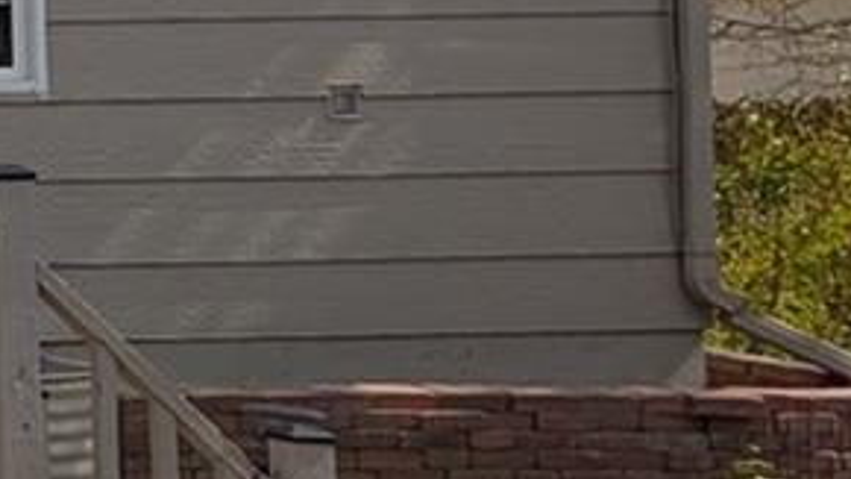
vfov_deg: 16.7
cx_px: -866
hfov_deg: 18.5
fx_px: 1624
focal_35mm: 72
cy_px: 141
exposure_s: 1/4878
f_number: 1.7
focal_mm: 2.02
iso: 52
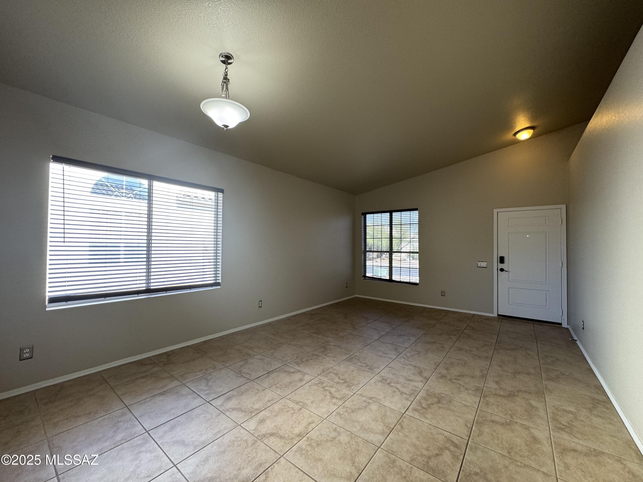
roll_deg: -0.6
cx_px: 322
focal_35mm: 14
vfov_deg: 85.7
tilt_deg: +0.9
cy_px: 241
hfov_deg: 102.1
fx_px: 260
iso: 125
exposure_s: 1/120
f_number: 2.2
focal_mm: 2.22
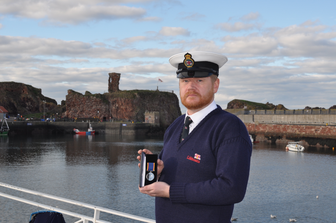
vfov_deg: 25.7
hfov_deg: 37.9
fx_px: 489
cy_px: 112
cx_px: 168
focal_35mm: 52
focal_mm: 35
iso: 200
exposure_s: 1/200
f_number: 8
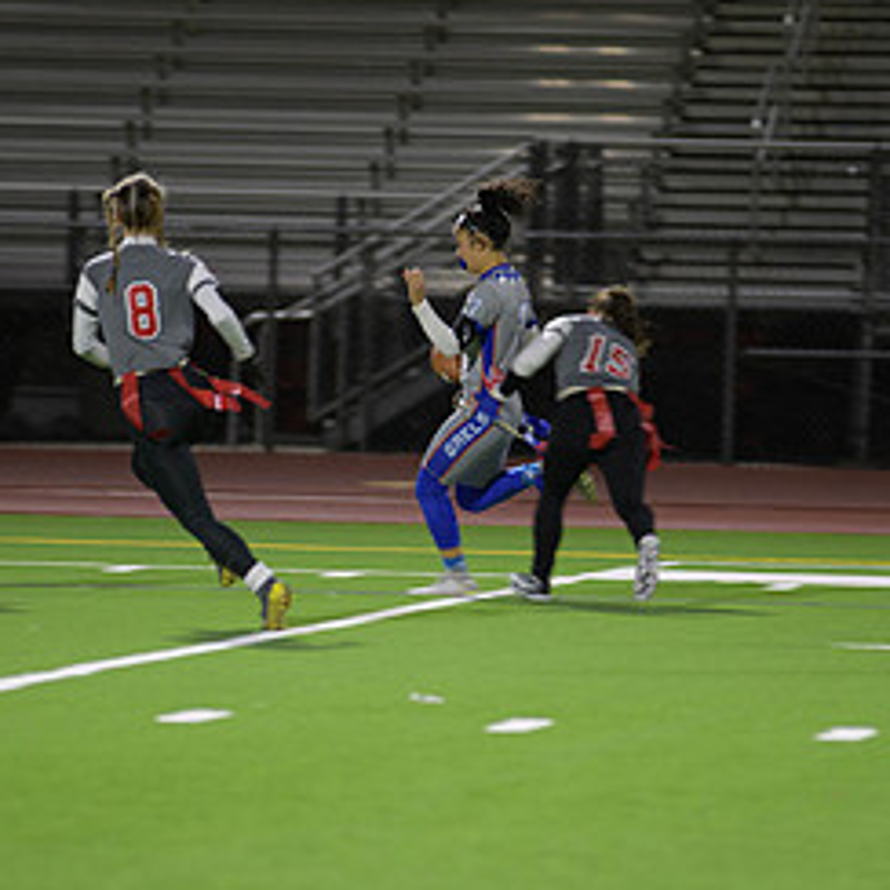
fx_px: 11752
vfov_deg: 4.3
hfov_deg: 4.3
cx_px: 430
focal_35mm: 404
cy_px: 418
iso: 1100
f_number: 2.8
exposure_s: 1/200
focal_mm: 200
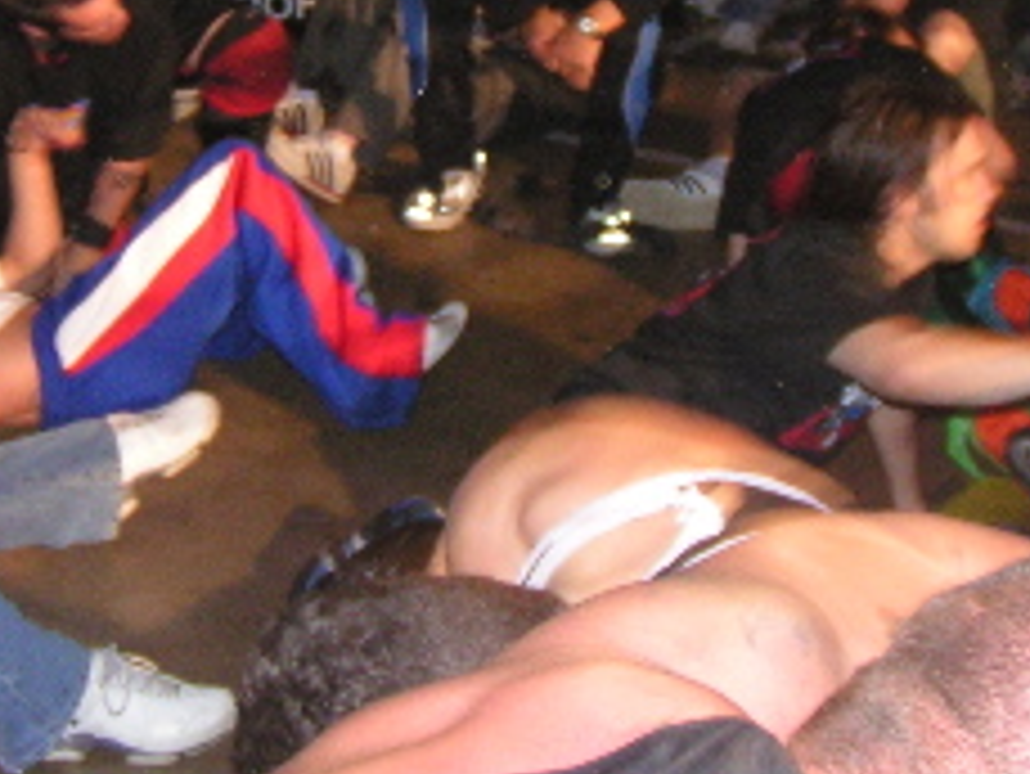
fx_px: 2471
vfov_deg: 17.6
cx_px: 400
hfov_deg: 23.5
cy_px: 115
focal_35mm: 83
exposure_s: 1/40
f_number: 2.8
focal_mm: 5.8
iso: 200
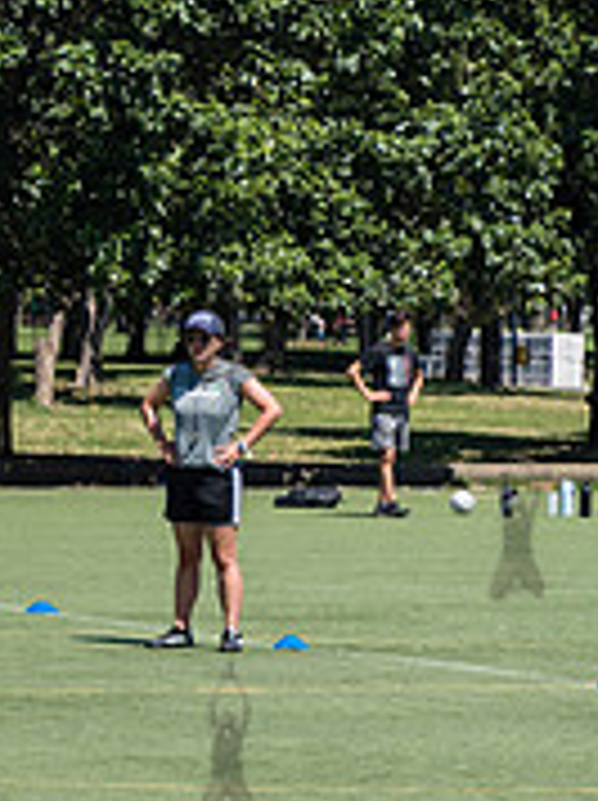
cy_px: 526
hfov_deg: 5.5
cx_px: -603
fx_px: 6049
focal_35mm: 262
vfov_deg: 7.6
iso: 200
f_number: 4
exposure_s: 1/1250
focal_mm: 70
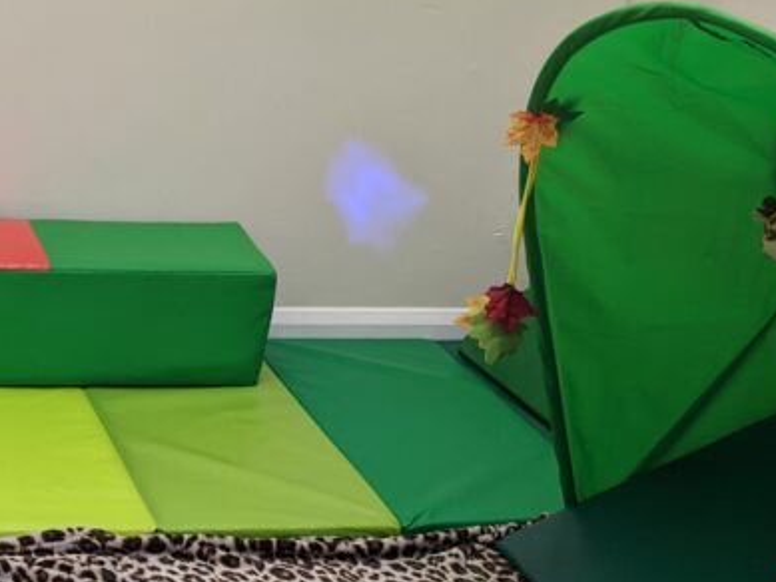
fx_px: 1592
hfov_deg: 26.2
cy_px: 429
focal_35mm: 71
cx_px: 30
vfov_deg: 20.6
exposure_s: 1/49.9
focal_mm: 4.44
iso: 124
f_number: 1.8
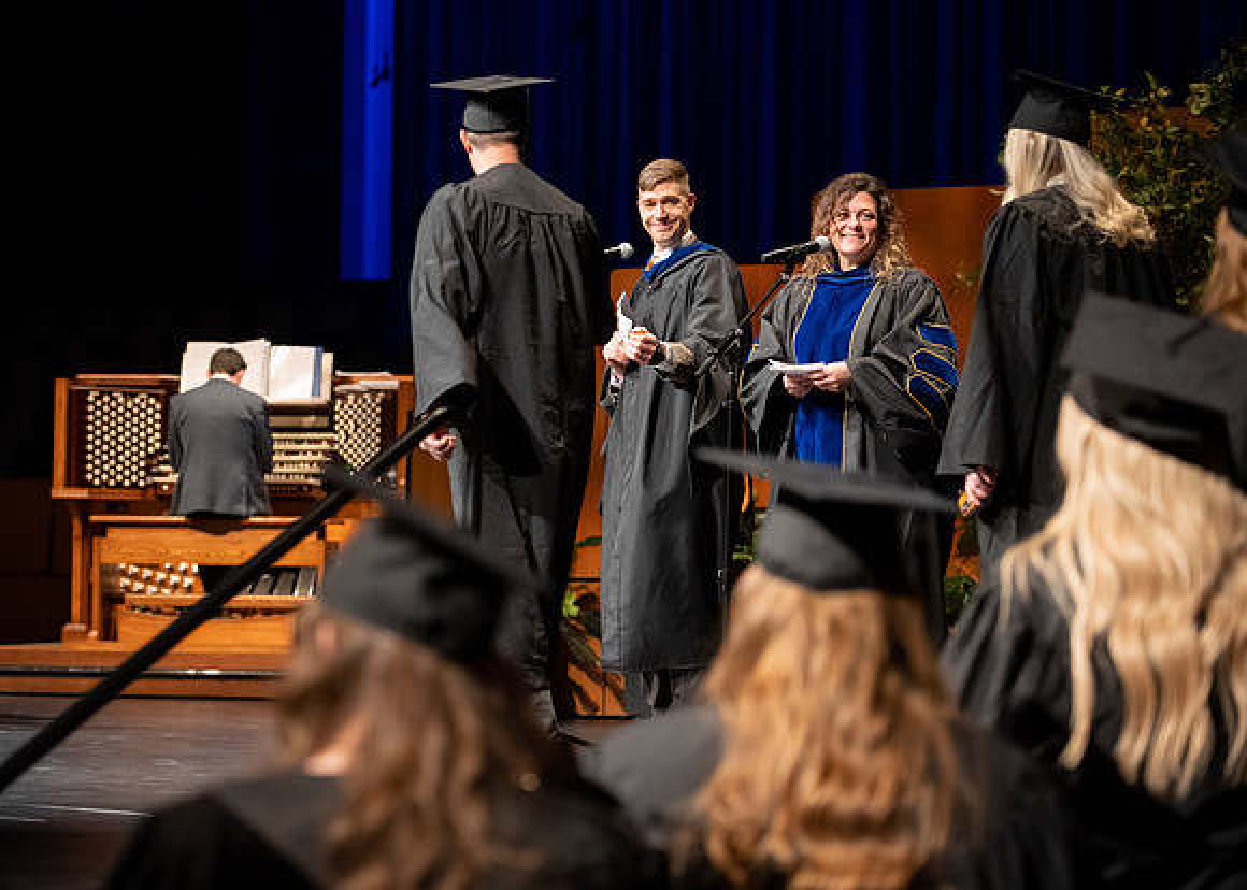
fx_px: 3545
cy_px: 448
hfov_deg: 19.9
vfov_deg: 14.3
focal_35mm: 100
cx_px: 553
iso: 3200
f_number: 2.8
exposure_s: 1/160
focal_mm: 92
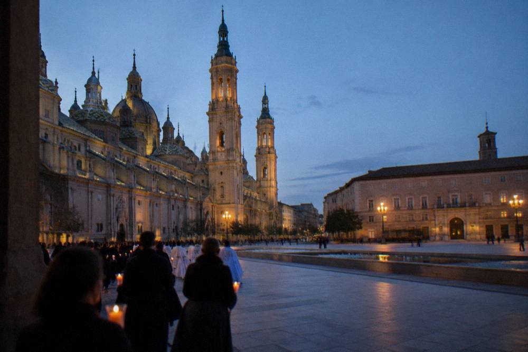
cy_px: 176
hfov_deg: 40.4
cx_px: 264
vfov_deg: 27.5
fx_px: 718
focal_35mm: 49
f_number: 5.6
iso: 640
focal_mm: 49
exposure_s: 1/500
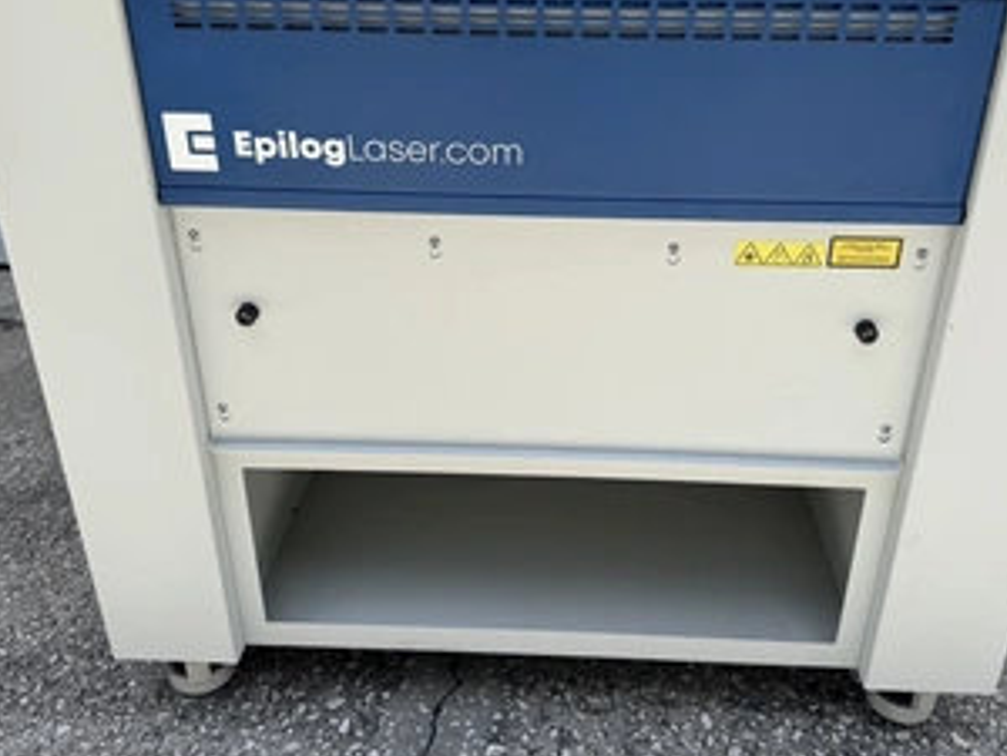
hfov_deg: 56.7
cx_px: 550
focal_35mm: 32
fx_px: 931
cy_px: 312
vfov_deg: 44.0
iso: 80
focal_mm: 6.76
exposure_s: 1/1869
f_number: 1.78
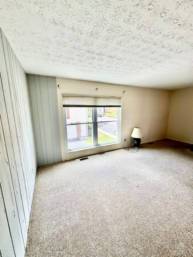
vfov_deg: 102.1
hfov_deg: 85.7
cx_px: 96
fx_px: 104
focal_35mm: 14
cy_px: 128
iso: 40
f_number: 2.2
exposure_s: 1/252
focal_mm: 2.22
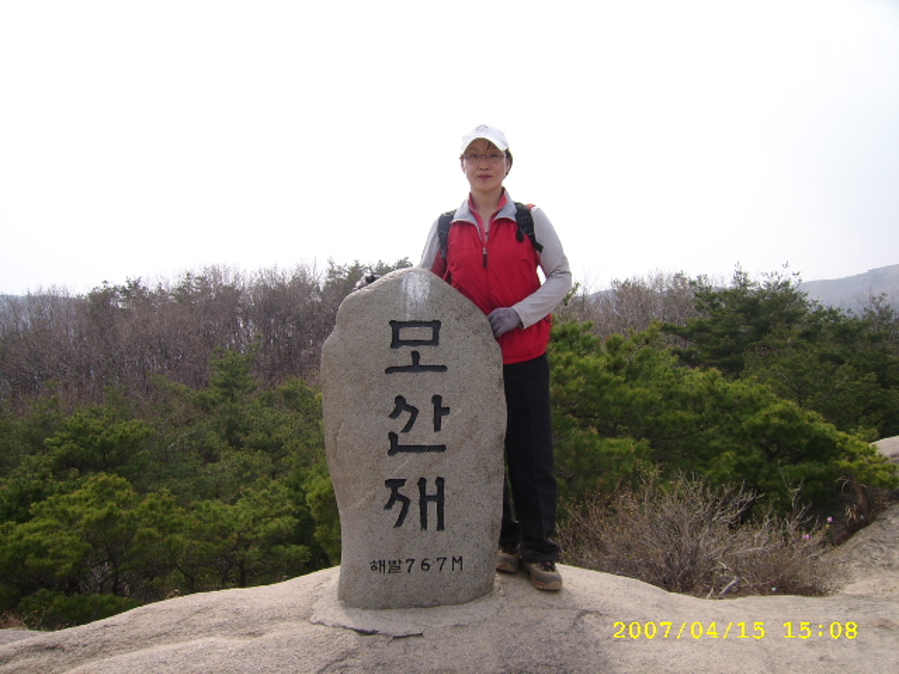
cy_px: 337
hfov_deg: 52.6
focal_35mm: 35
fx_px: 909
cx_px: 450
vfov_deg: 40.7
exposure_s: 1/250
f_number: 5.8
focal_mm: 5.95
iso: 50
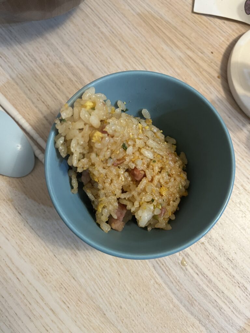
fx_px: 250
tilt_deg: -78.0
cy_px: 166
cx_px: 125
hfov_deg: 53.1
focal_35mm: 26
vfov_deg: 67.3
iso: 250
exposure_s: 1/60
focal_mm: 5.1
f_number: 1.6
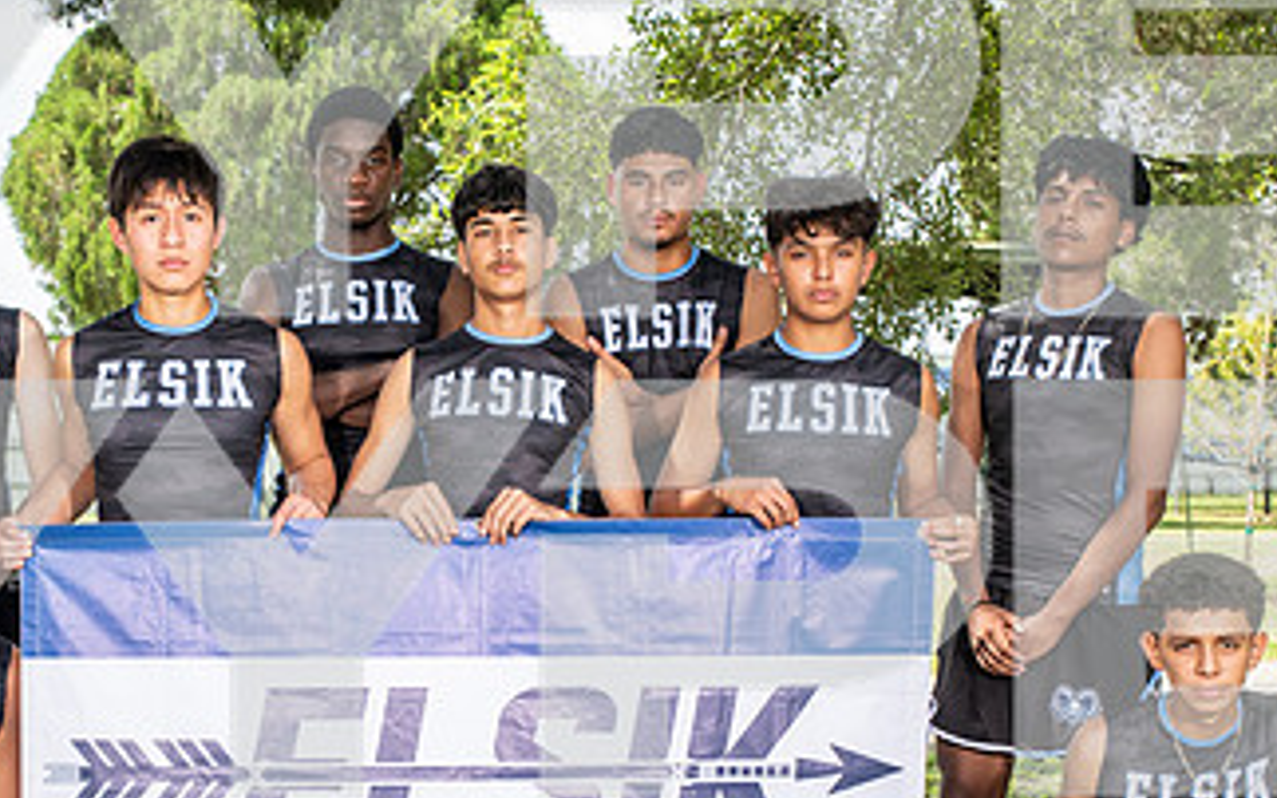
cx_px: 463
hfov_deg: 30.9
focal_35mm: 66
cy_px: 591
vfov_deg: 19.6
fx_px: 2297
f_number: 6.3
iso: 250
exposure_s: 1/500
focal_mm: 36
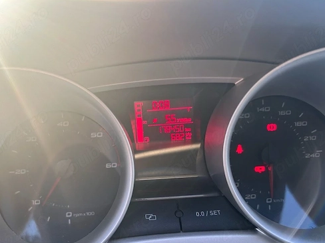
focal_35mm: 32
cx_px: 135
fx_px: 300
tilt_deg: -19.5
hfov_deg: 56.5
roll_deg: +1.0
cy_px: 146
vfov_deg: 43.9
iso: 64
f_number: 1.5
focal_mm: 5.7
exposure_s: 1/121
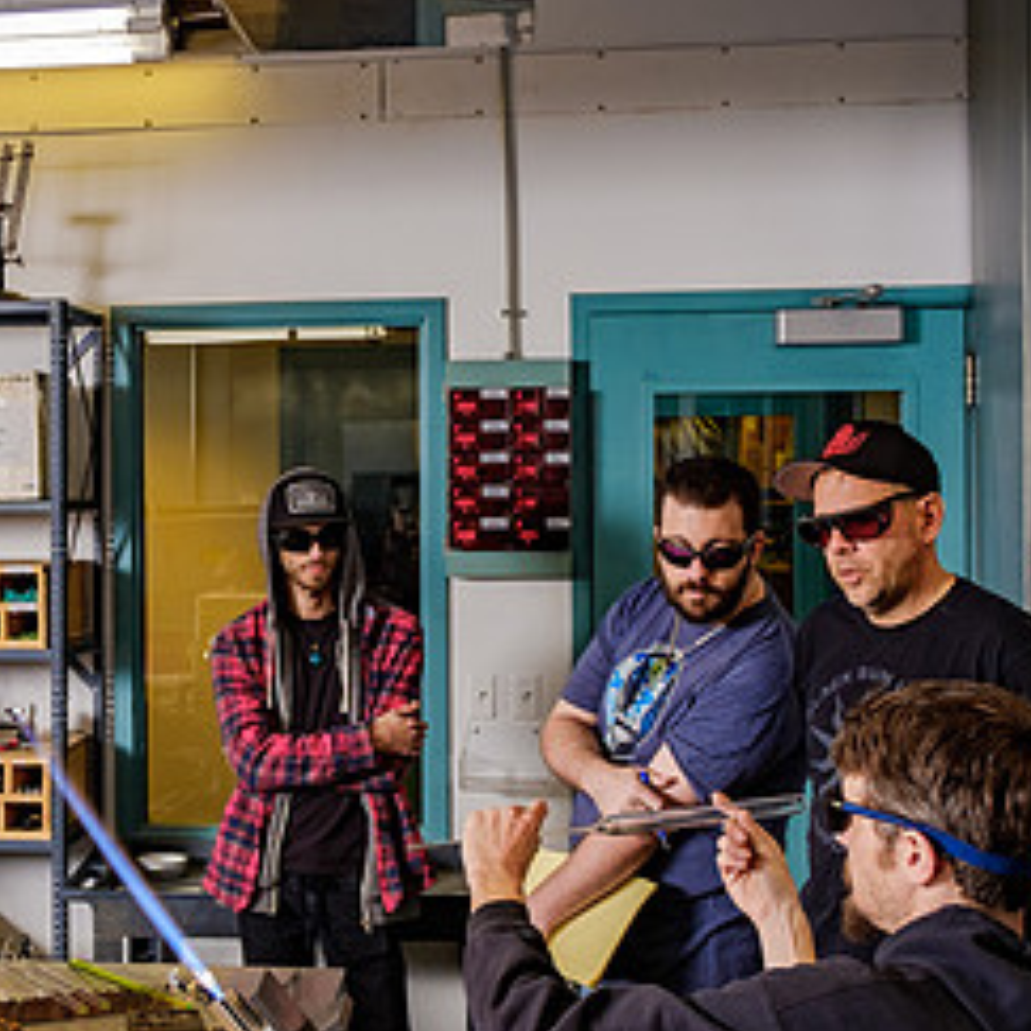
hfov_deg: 30.0
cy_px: 511
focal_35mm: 56
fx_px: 1887
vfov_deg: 30.6
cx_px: 242
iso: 200
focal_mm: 18.2
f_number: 2.8
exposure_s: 1/125
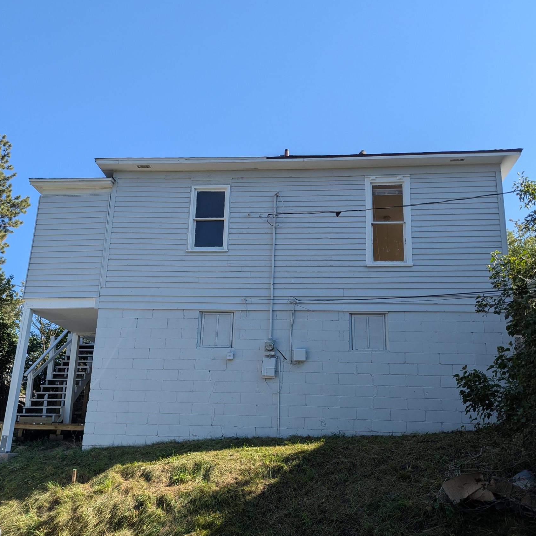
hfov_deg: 55.6
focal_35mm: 29
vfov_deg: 55.2
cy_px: 319
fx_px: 508
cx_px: 262
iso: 41
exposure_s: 1/1155
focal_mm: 6.81
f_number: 1.85
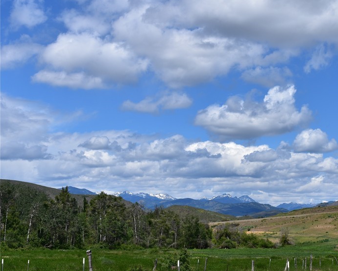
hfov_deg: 29.8
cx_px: 266
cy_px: 153
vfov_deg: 24.6
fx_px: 620
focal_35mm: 62
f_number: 11
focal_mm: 28
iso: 100
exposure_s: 1/160
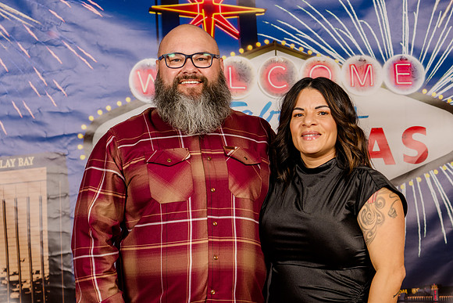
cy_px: 204
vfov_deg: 14.9
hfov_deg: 22.1
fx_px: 1152
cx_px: 305
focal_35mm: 92
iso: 250
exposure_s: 1/125
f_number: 4
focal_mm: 68
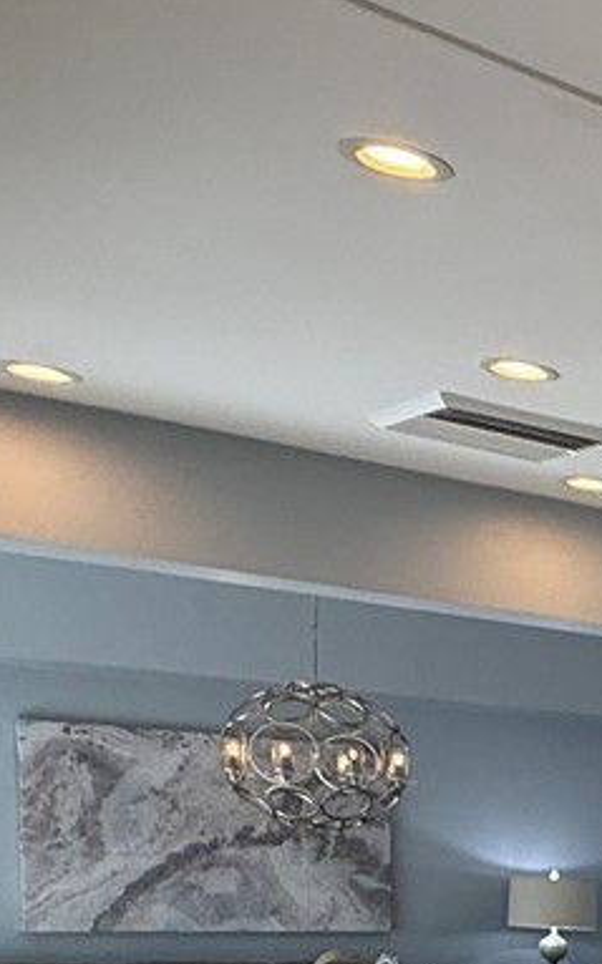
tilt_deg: -3.0
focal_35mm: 62
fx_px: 1629
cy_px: 1004
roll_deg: -1.1
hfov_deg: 13.7
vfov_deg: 30.3
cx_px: 1506
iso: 125
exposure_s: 1/120
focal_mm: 2.22
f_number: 2.2
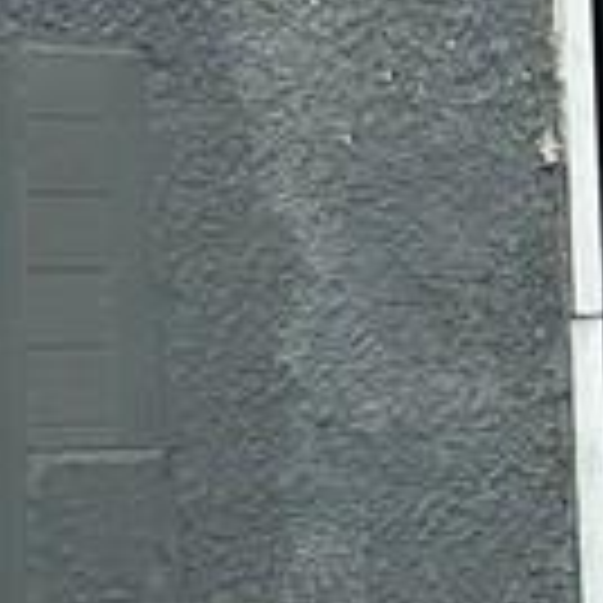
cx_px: -153
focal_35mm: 162
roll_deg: +1.1
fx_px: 3193
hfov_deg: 10.6
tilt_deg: +6.7
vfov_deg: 10.6
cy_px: -76
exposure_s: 1/2410
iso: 80
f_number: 1.78
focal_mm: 6.86
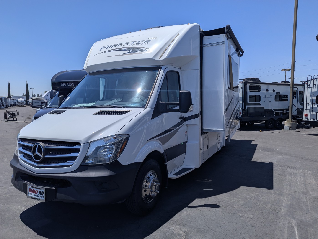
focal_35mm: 24
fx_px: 221
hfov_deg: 71.5
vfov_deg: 56.9
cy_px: 120
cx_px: 159
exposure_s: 1/4926
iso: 47
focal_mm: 6.81
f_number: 1.85
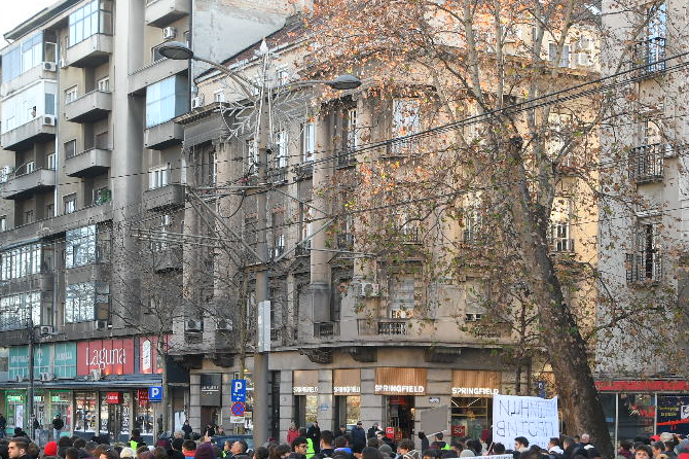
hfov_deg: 26.7
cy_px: 459
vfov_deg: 17.7
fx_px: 1435
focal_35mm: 75
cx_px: 499
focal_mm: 31
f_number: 4.5
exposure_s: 1/400
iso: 500
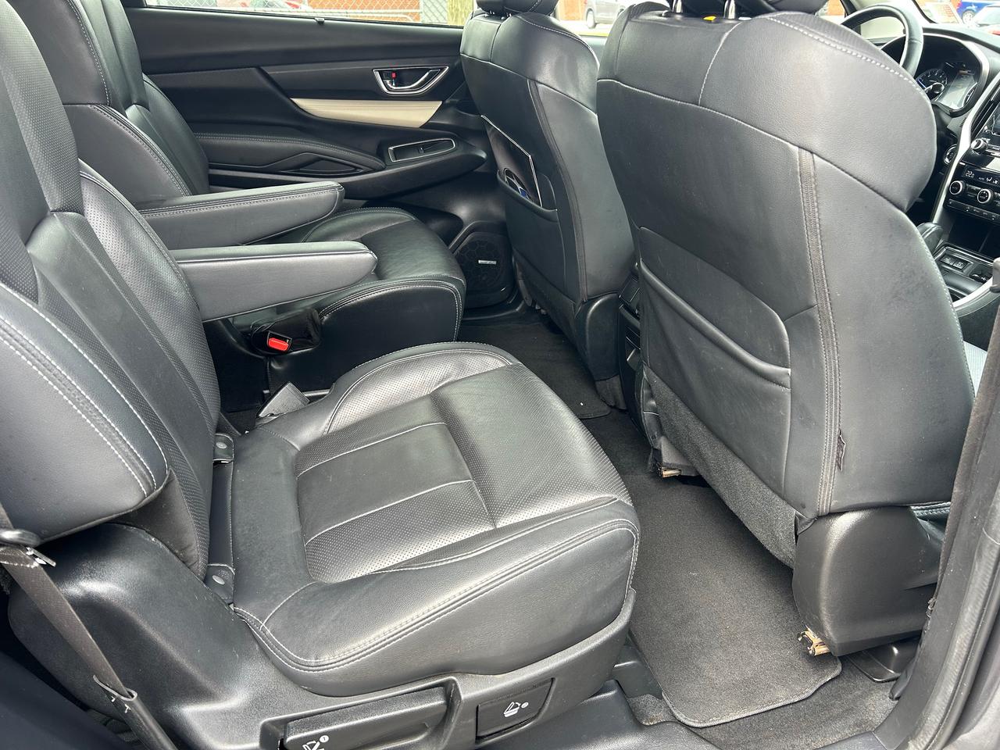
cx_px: 500
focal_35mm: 26
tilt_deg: -26.7
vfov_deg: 53.1
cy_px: 375
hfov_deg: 67.3
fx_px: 751
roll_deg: +0.2
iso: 40
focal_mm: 5.7
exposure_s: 1/121
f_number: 1.5
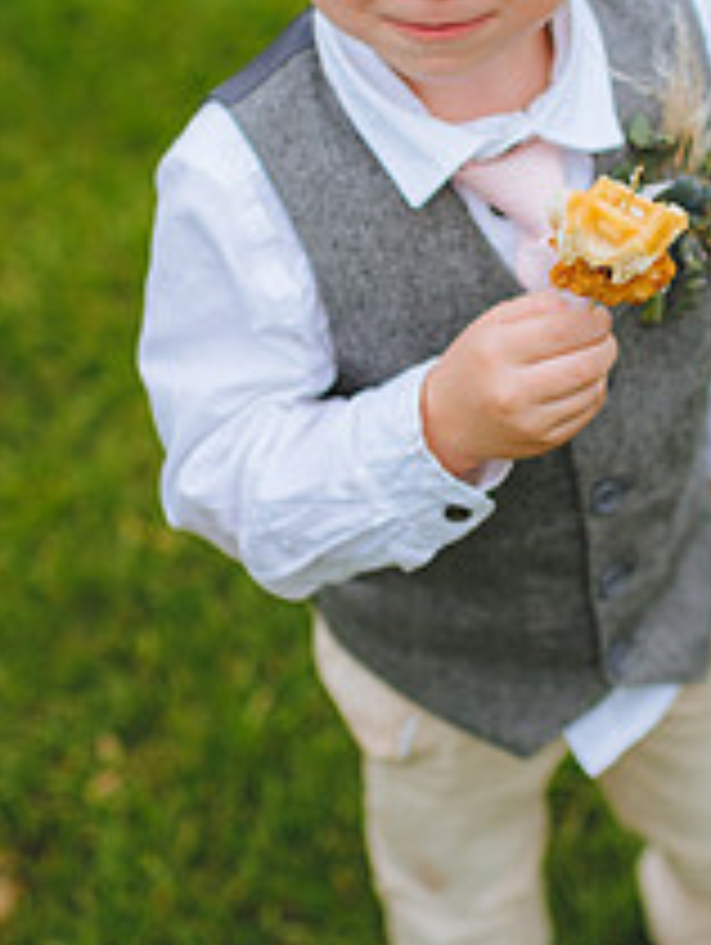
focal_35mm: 72
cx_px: 495
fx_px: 1968
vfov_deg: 26.7
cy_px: 256
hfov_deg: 20.4
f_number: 2.2
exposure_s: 1/1000
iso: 320
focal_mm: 35
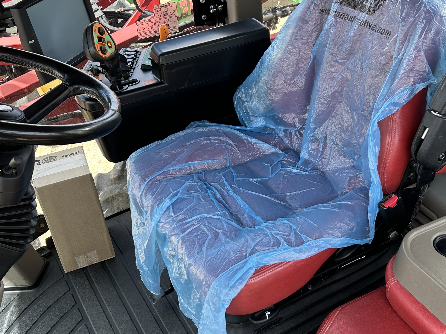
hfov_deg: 42.9
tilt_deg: -36.5
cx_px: 251
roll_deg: +0.2
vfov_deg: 32.8
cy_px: 188
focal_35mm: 44
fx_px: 567
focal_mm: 5.7
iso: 50
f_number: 1.5
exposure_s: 1/330
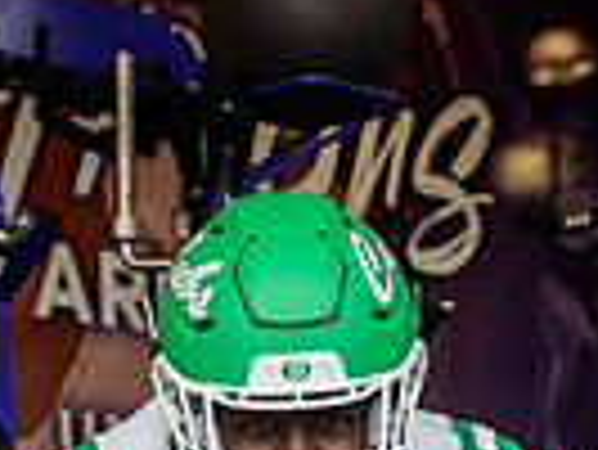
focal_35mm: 150
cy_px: 990
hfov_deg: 13.2
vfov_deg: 9.1
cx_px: 306
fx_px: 2594
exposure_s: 1/250
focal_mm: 46
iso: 800
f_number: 7.1
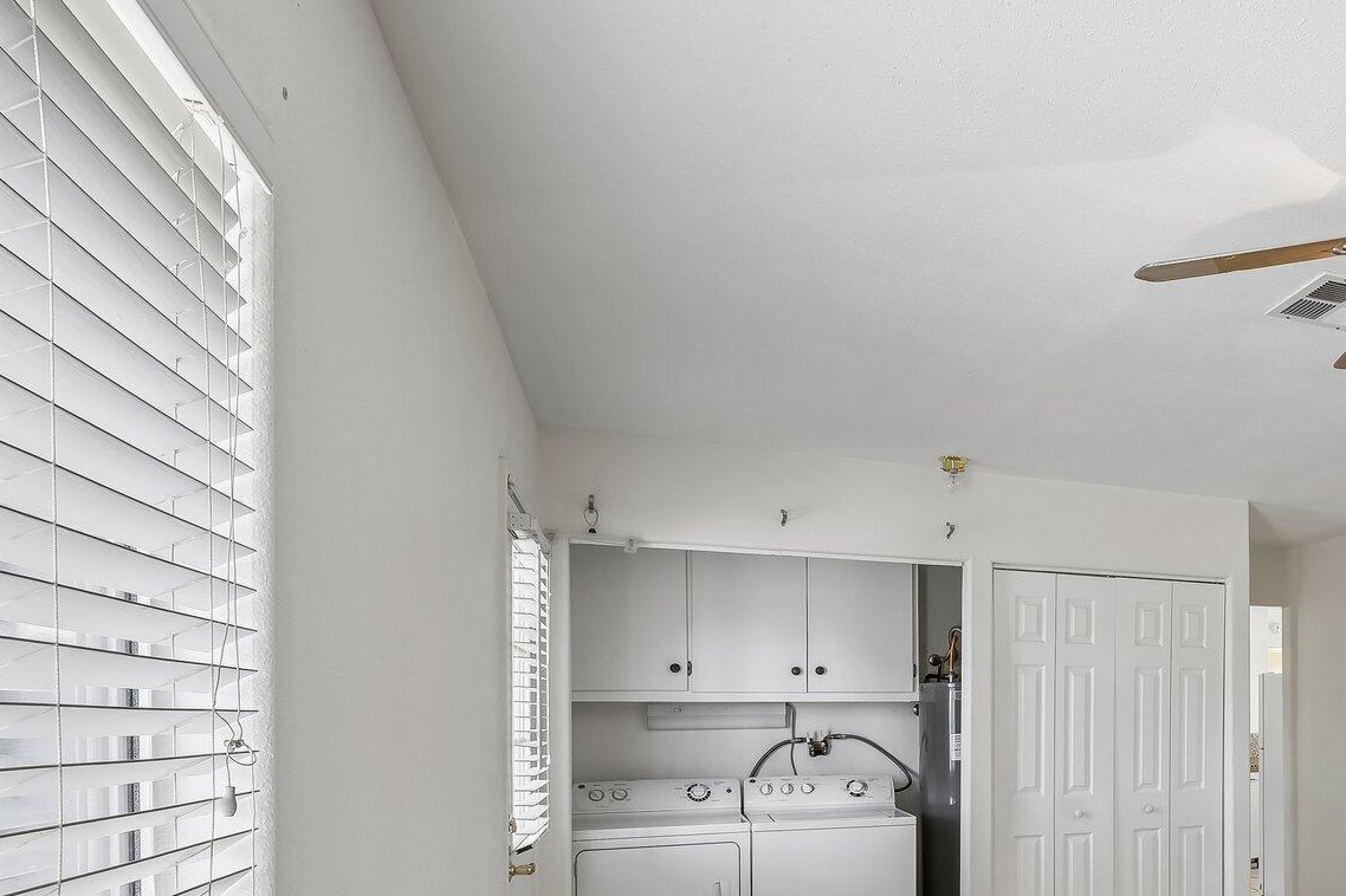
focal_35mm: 27
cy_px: 725
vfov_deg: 45.3
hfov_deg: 58.0
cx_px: 1205
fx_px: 1009
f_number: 8
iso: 400
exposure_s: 1/13
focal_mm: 10
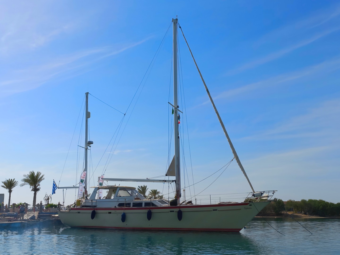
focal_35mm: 25
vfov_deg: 54.9
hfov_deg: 69.4
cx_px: 170
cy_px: 128
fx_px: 246
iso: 25
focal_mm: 4.6
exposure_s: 1/1538
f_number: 1.8
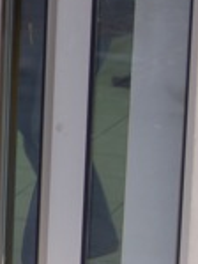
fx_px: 1645
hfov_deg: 6.6
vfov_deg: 9.2
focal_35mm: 216
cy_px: 123
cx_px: -214
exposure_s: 1/50
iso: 200
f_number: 4.8
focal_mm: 35
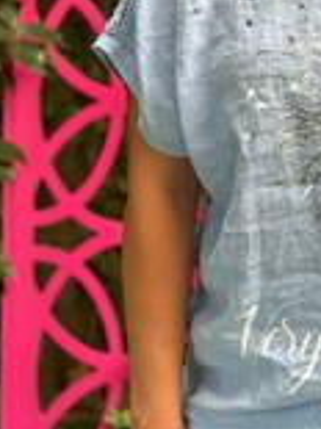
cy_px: 51
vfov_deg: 15.3
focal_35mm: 128
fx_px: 1585
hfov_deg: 11.3
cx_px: 401
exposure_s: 1/130
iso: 50
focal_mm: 6.76
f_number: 1.78
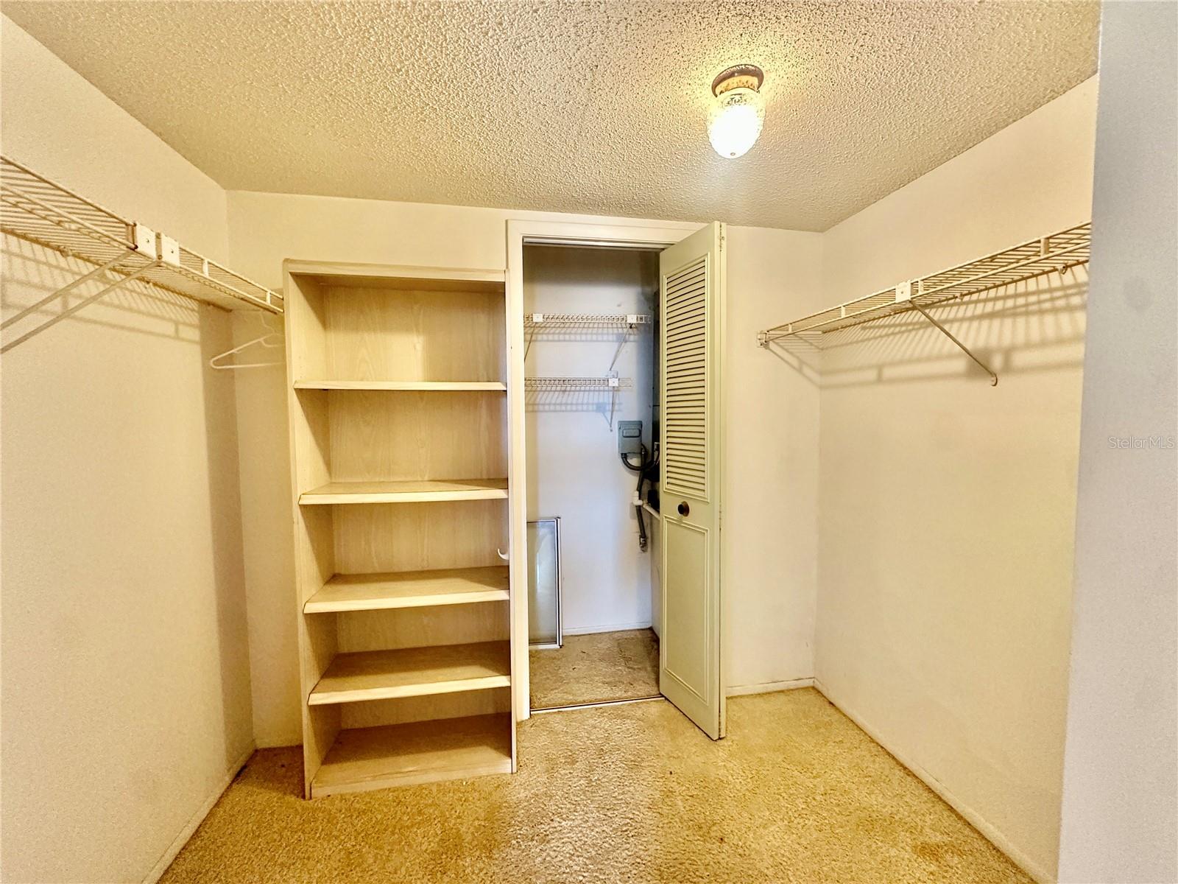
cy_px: 442
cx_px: 589
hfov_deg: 102.1
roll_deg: +0.0
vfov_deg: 85.7
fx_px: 476
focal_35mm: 14
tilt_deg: -2.9
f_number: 2.2
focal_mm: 2.22
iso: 500
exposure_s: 1/60
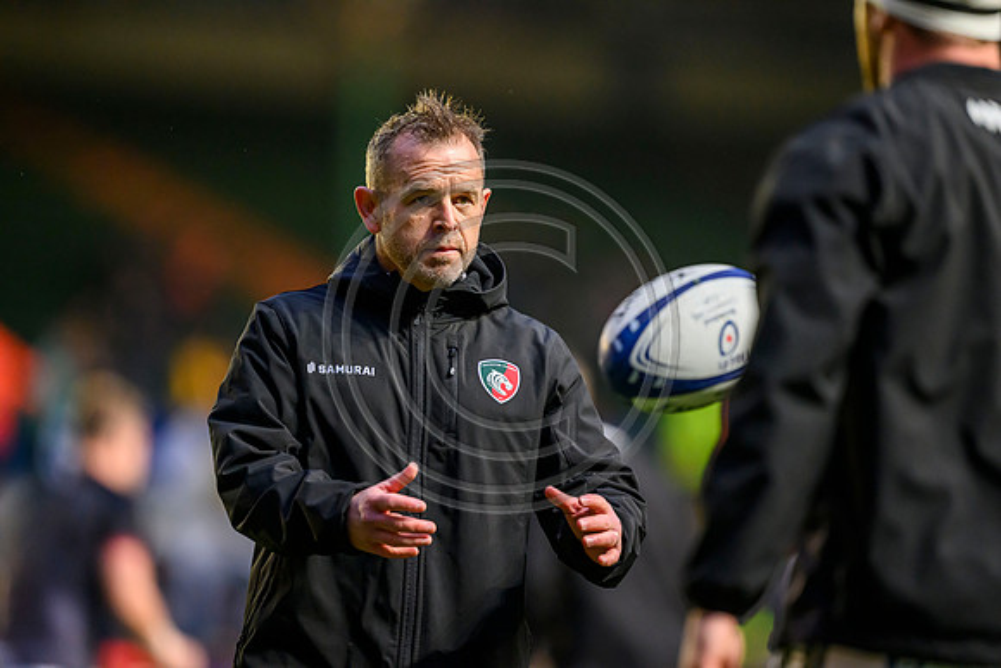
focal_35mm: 400
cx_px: 500
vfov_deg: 3.4
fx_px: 11124
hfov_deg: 5.2
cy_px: 334
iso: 4000
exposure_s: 1/800
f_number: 3.2
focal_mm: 400
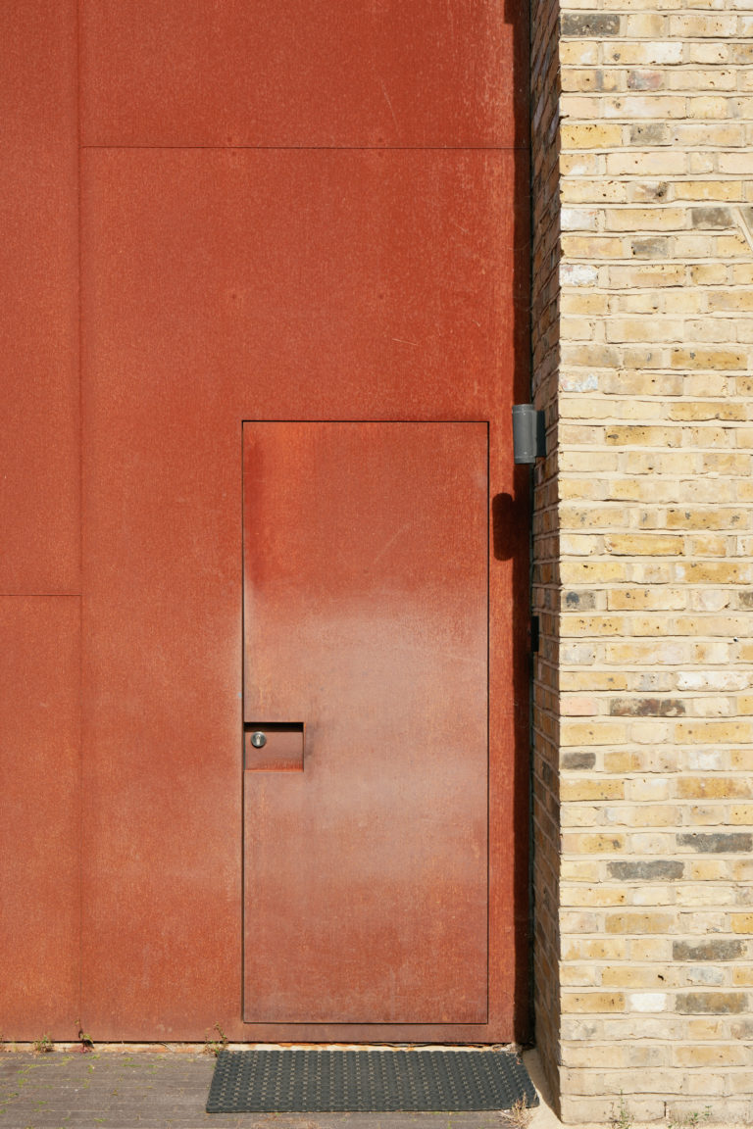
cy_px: 564
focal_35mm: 42
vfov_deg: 46.4
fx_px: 1318
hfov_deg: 31.9
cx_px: 376
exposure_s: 1/200
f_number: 8
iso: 160
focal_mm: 28.3
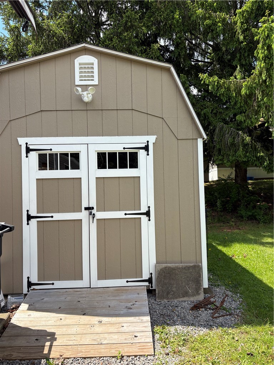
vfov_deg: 67.3
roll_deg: +1.4
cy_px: 182
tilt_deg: +1.3
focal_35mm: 26
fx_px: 274
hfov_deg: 53.1
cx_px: 137
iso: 50
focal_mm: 5.96
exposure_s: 1/1517
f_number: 1.6
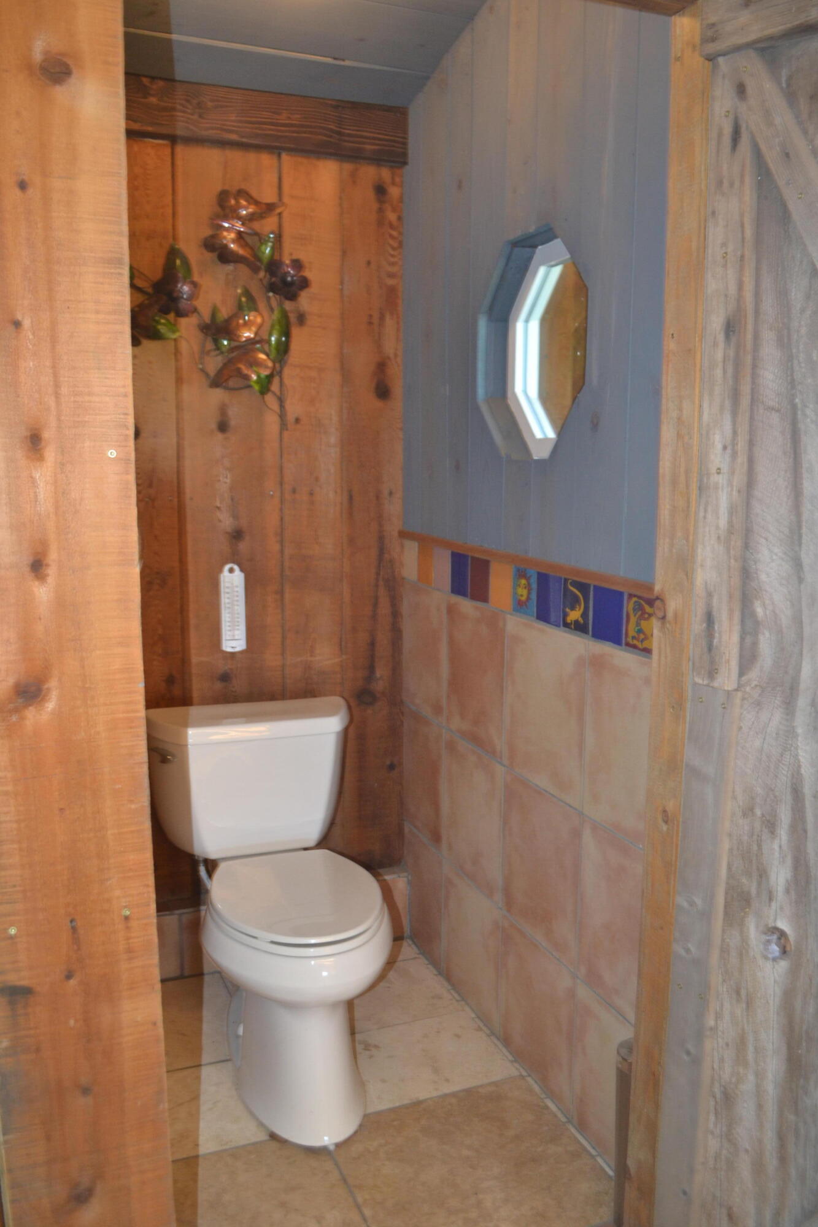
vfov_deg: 61.9
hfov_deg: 43.6
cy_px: 614
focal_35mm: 30
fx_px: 1023
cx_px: 409
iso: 800
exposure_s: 1/30
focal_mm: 20
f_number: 3.8
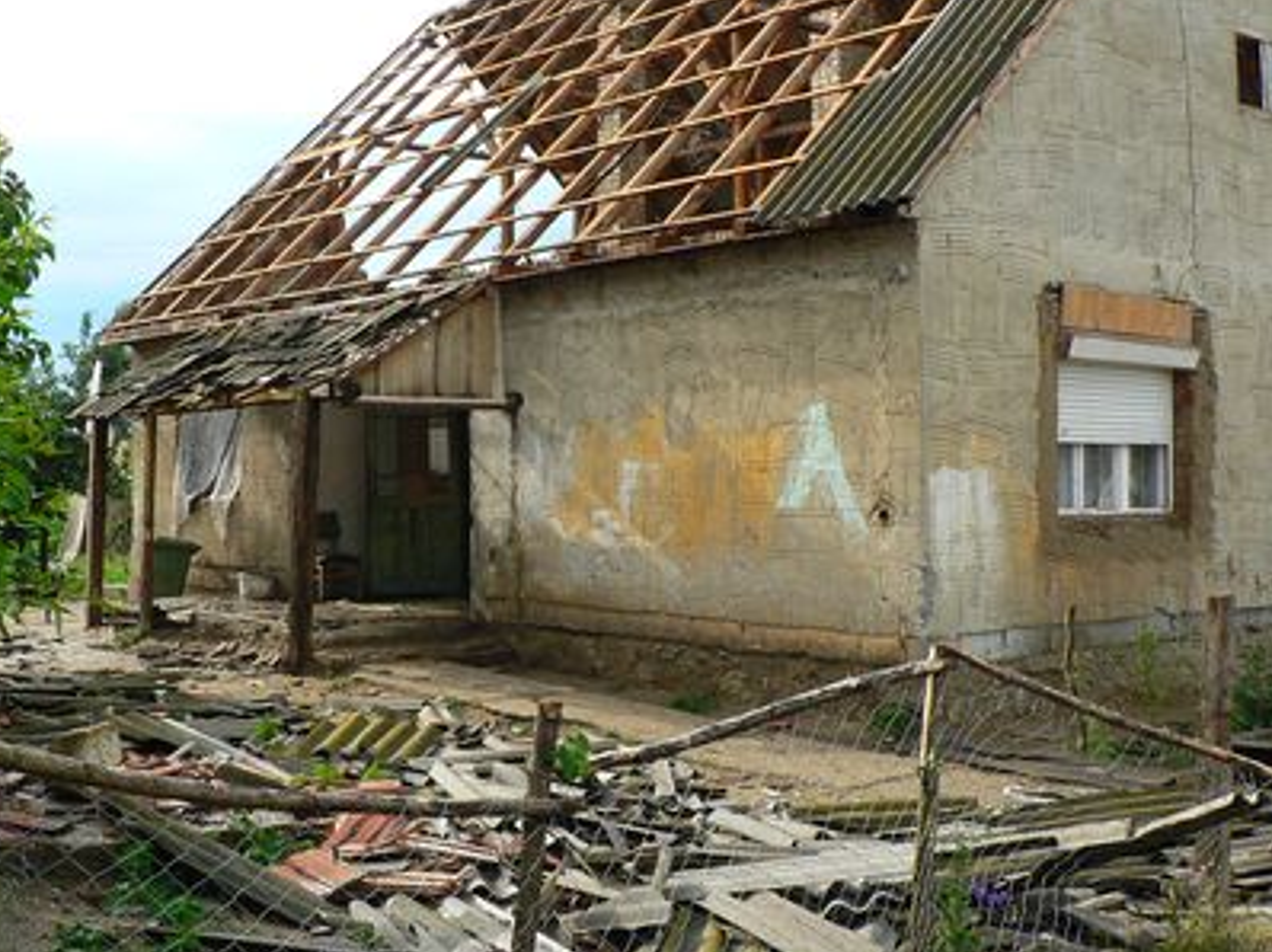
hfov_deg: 42.9
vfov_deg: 32.8
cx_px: 543
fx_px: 1616
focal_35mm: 44
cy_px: 404
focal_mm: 6
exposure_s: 1/400
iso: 200
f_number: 5
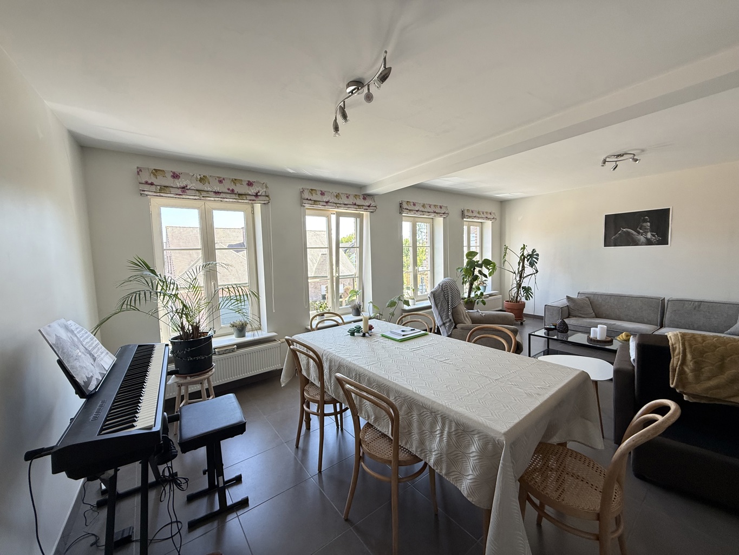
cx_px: 370
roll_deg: +1.8
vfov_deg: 85.7
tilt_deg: -6.2
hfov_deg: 102.1
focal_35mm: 14
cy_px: 278
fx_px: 299
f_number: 2.2
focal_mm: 2.22
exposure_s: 1/99
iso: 125
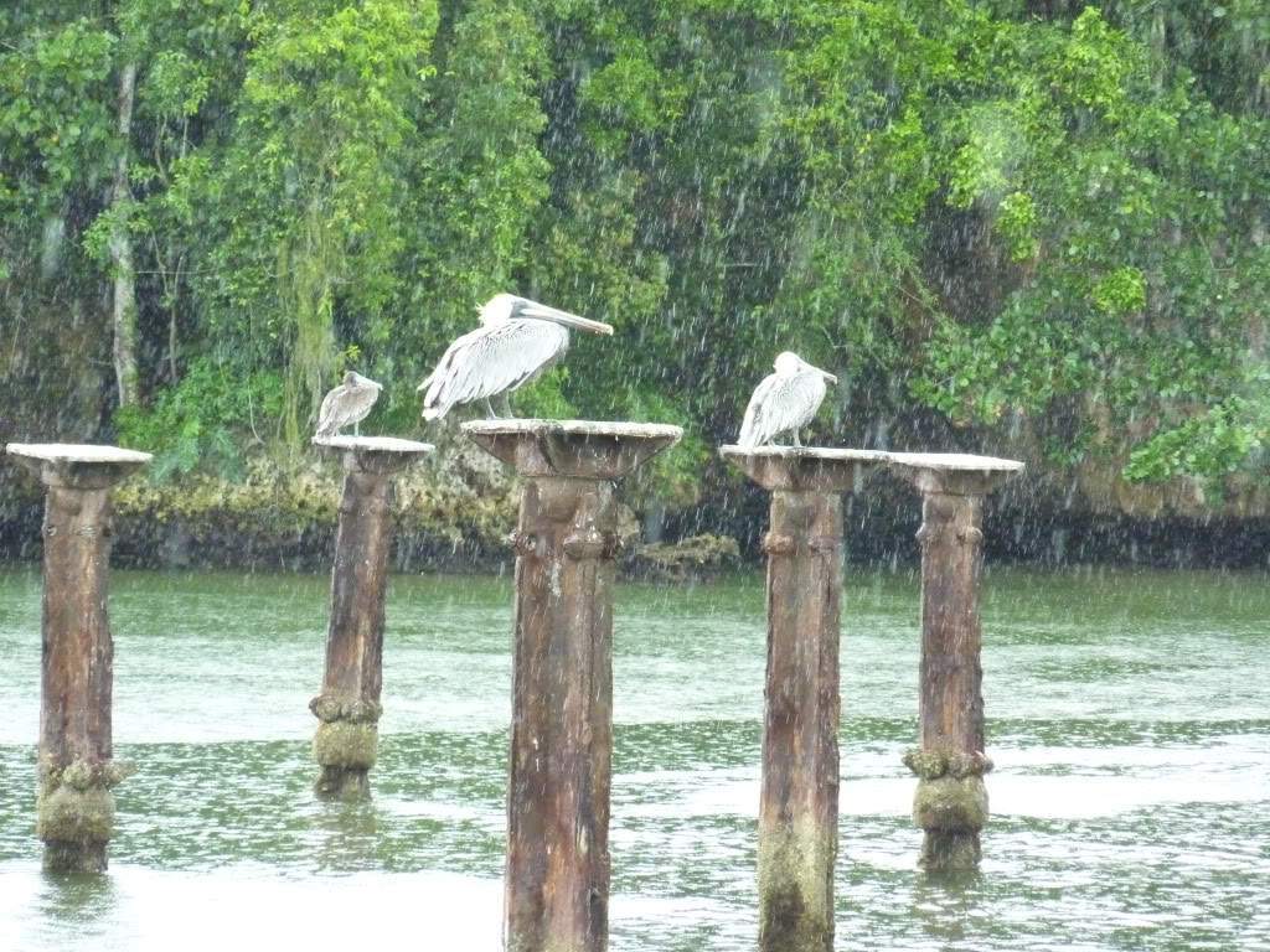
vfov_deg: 6.1
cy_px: 476
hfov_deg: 8.2
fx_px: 8879
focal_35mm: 242
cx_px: 635
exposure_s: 1/320
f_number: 4.7
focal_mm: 39.7
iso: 1250
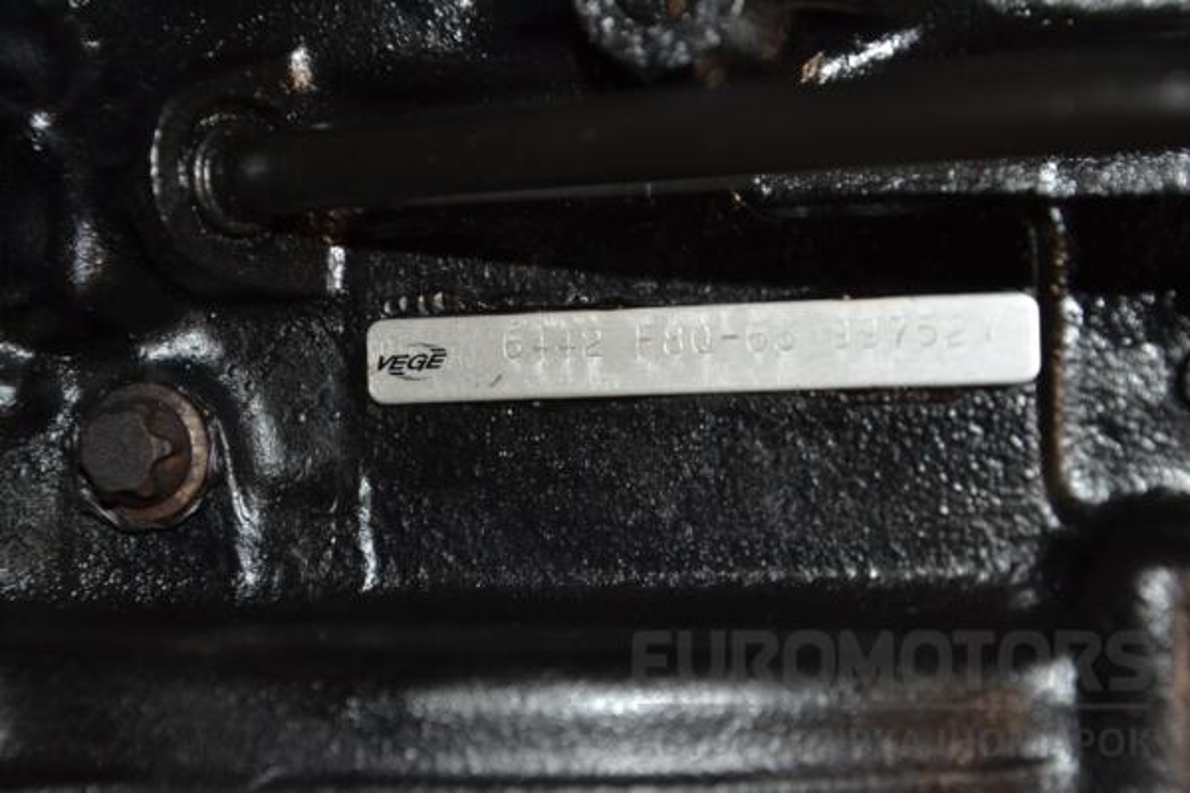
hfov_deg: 19.5
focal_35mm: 105
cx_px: 595
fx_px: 3471
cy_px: 396
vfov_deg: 13.0
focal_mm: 70
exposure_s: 1/60
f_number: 5.3
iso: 800
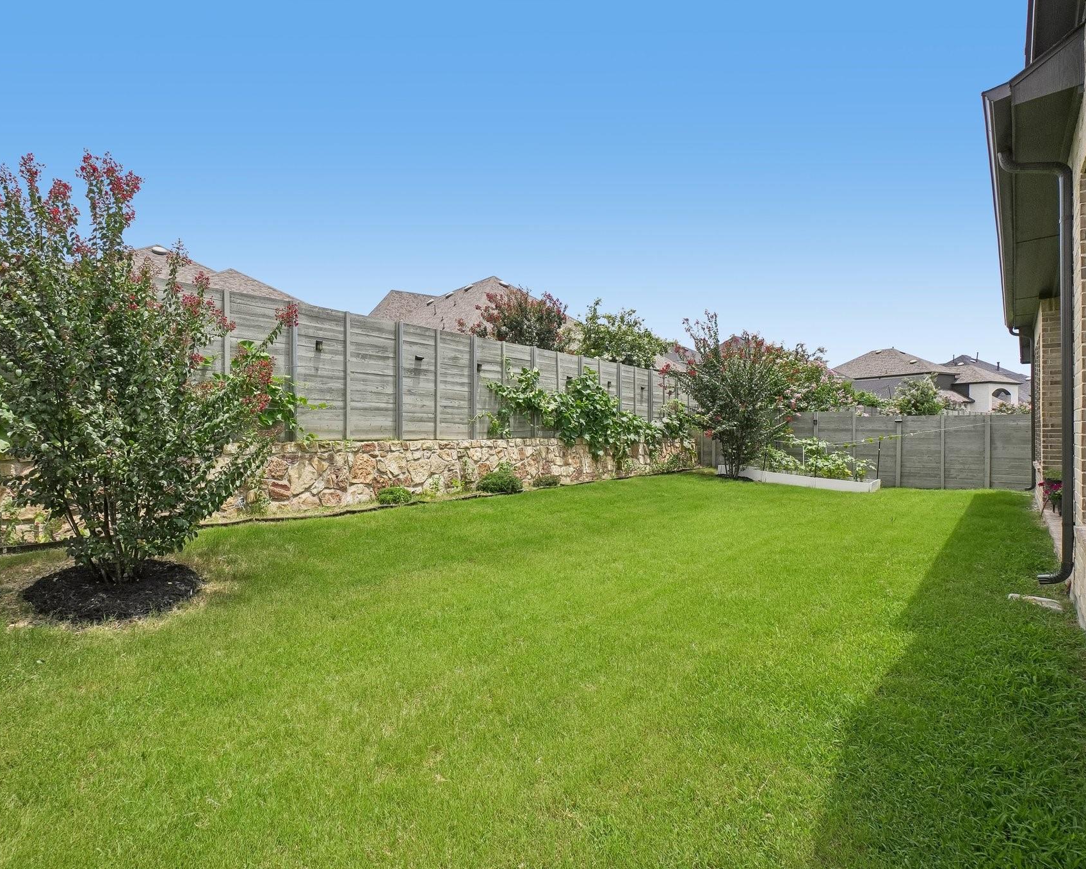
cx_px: 473
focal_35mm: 17
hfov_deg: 89.2
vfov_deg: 77.0
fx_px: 546
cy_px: 436
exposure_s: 1/1250
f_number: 8
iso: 400
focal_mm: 10
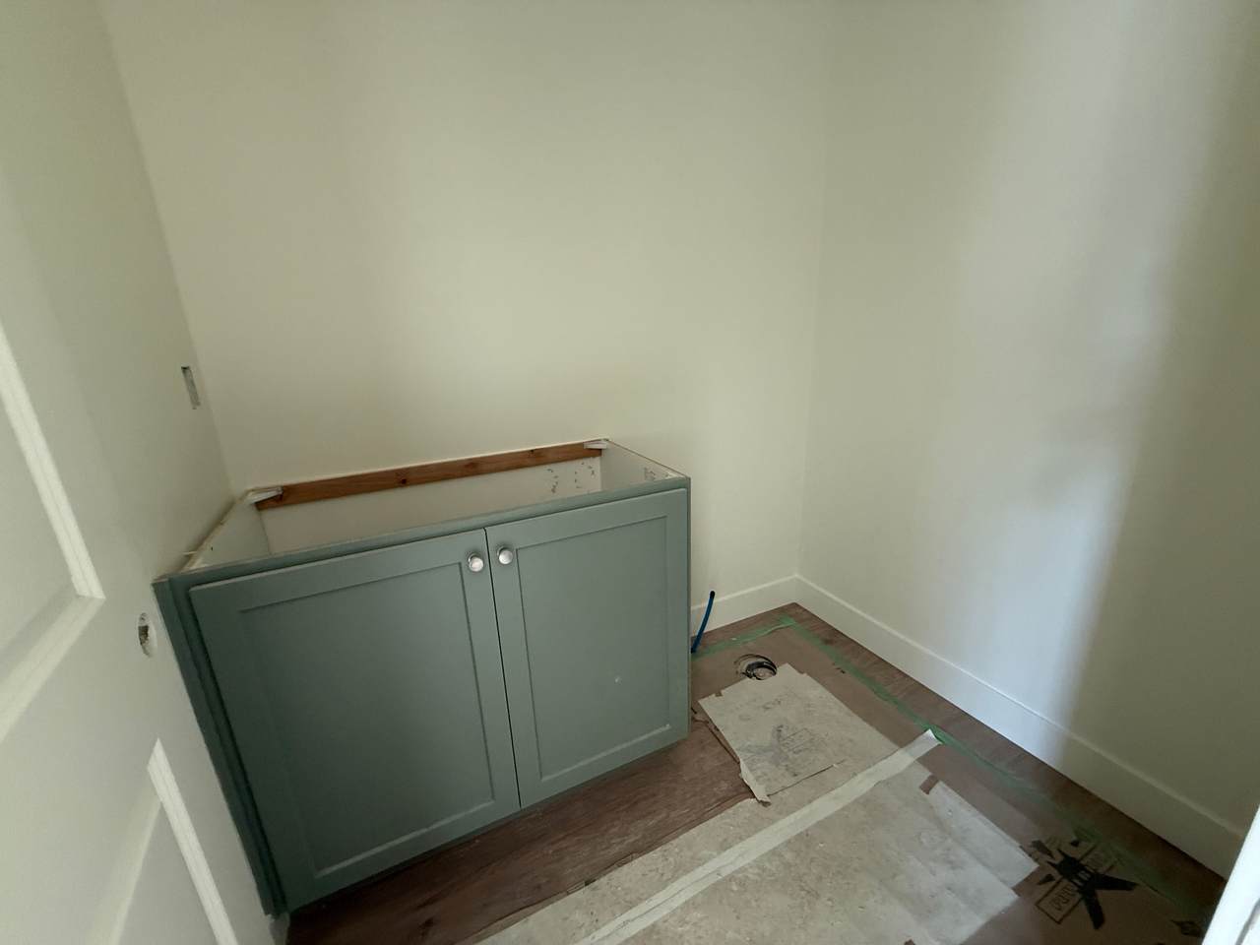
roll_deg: +2.9
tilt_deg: -15.2
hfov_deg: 102.1
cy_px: 472
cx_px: 630
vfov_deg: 85.7
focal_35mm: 14
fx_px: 510
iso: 400
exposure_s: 1/91
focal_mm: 2.22
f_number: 2.2
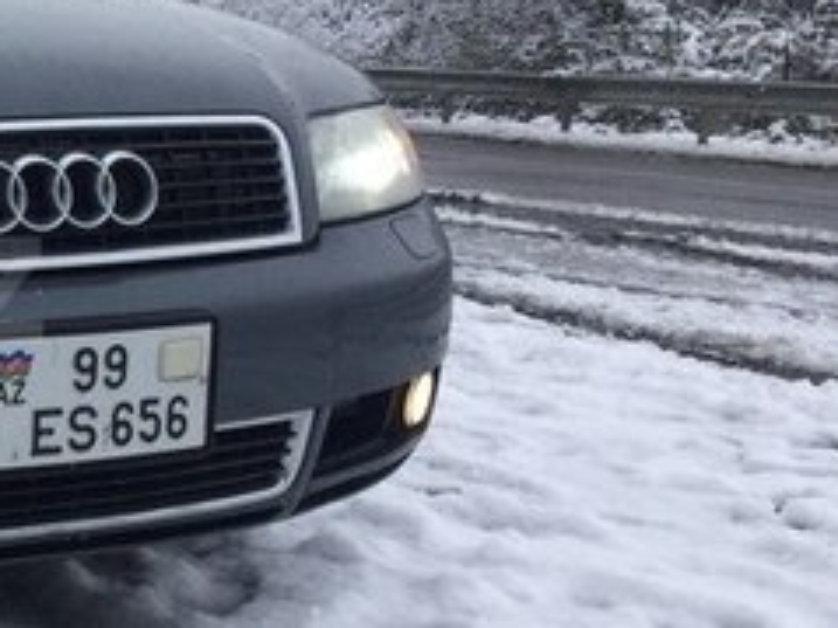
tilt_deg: -8.0
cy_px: 289
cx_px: -316
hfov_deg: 21.5
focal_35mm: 80
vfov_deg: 18.4
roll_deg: -1.2
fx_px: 1936
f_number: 2.2
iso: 32
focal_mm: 4.15
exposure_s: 1/526
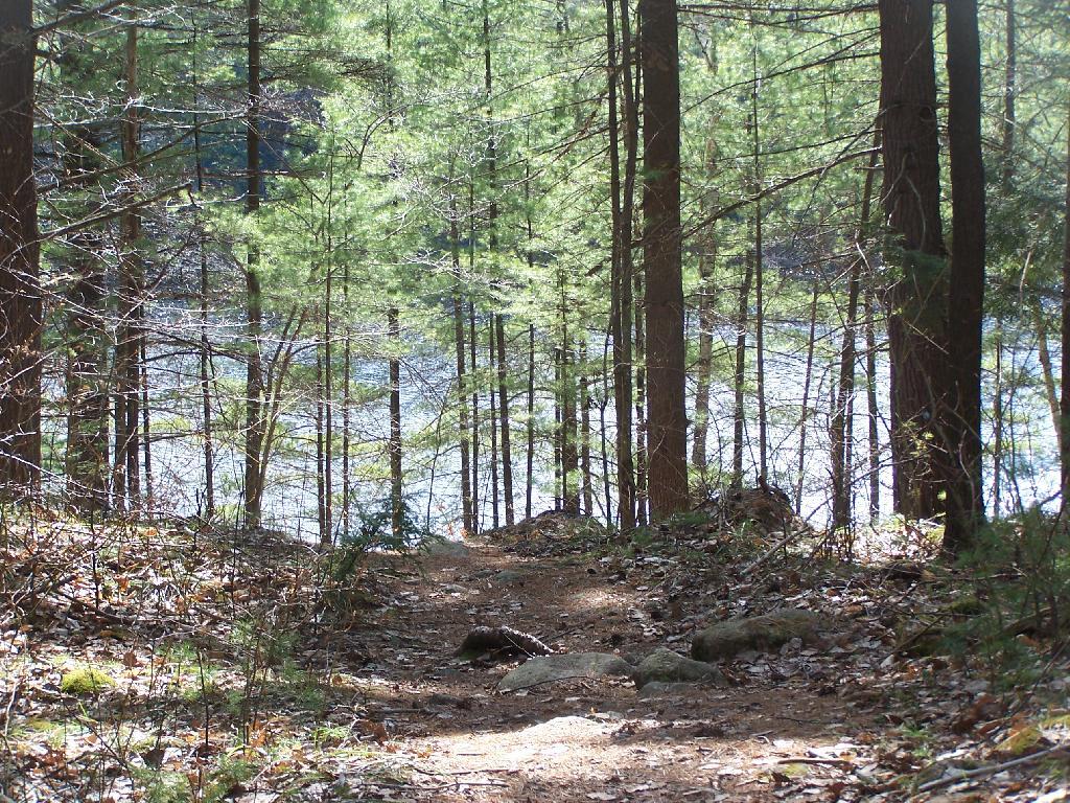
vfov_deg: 19.6
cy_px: 402
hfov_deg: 26.0
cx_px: 535
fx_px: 2318
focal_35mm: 75
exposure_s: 1/200
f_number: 3.2
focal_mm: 12.4
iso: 80
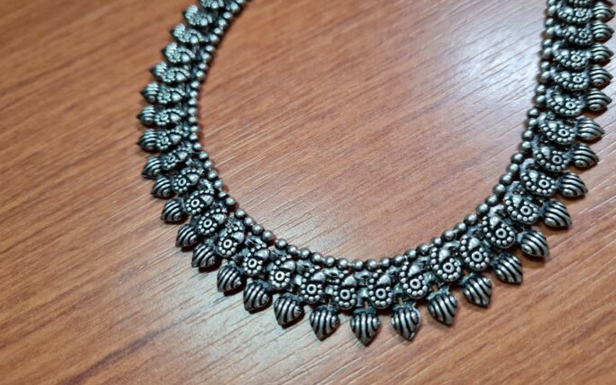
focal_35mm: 28
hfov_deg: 66.5
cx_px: 307
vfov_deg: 44.5
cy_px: 167
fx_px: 470
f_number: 1.8
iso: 200
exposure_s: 1/60
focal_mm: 5.4
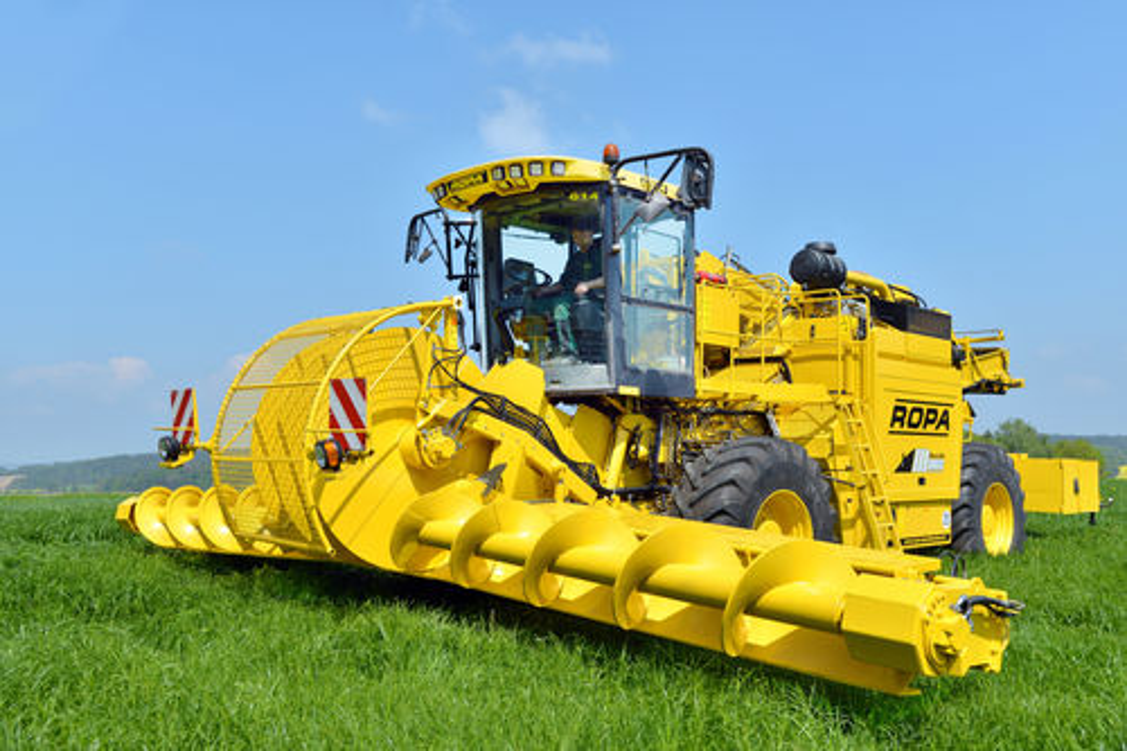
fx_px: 970
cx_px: 564
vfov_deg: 42.3
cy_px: 376
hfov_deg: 60.3
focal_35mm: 31
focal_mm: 31
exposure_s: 1/1000
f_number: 6.3
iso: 160
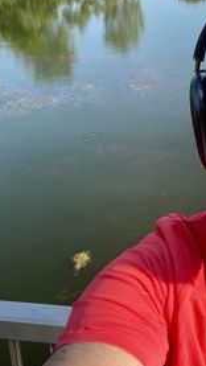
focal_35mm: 53
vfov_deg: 37.2
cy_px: 55
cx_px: 280
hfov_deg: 20.4
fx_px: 514
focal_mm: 2.71
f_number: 2.2
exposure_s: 1/253
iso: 25
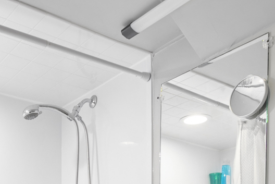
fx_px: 375
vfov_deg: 22.6
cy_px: 276
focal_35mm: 49
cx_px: 51
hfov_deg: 38.6
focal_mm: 11
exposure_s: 1/4
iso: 250
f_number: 7.1
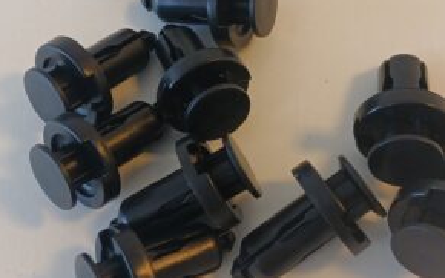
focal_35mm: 57
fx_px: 691
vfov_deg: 22.7
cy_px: 117
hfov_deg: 35.7
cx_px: 201
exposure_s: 1/50
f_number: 1.8
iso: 64
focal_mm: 3.98
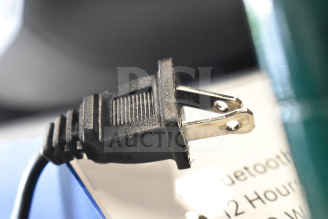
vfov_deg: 16.6
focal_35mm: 82
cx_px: 164
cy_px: 110
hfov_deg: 24.6
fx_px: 752
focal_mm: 55
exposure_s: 1/100
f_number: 5.6
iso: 6400
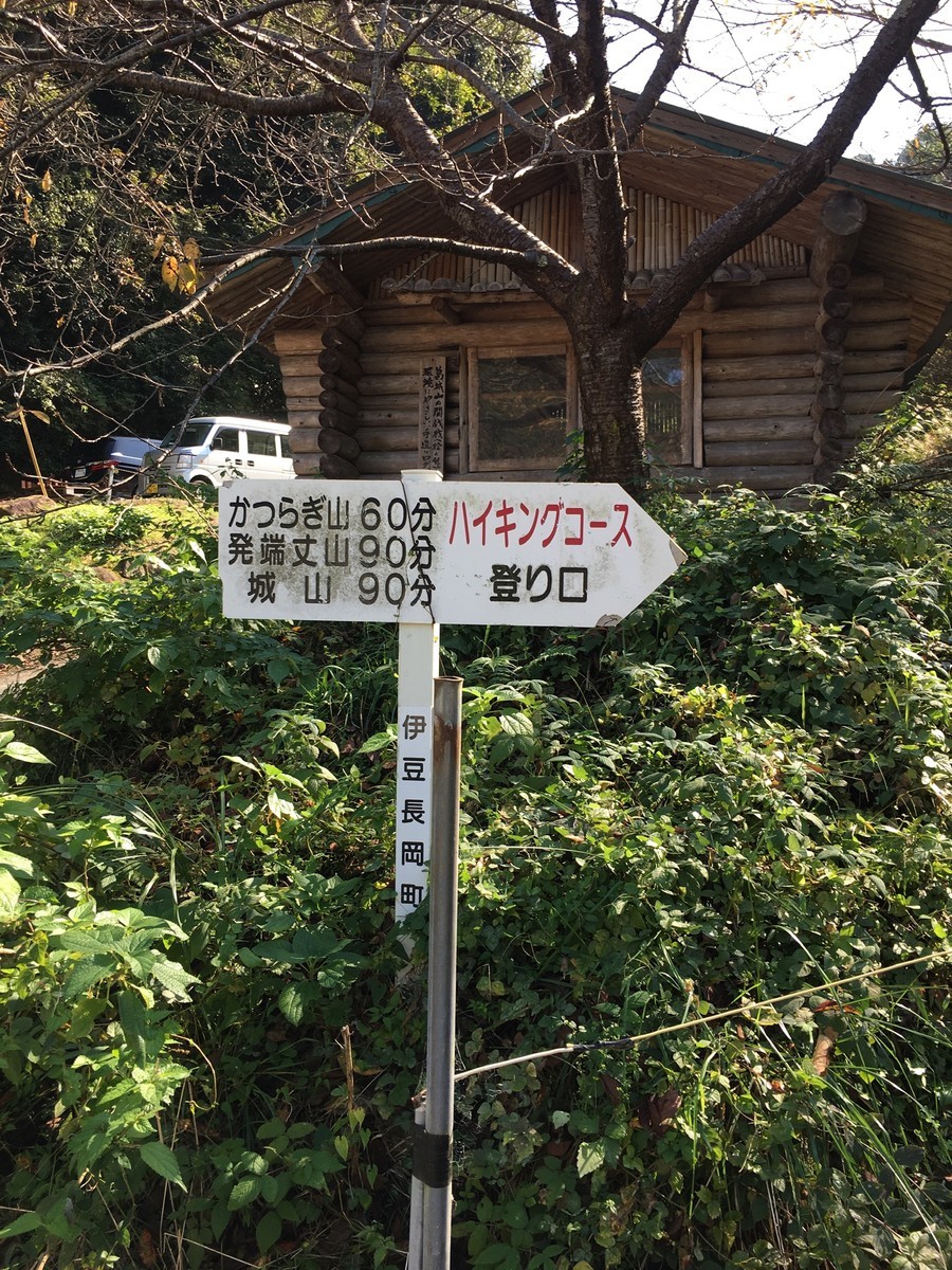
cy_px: 635
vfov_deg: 61.7
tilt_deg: -1.2
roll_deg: -0.9
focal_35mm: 29
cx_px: 476
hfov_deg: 48.2
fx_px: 1063
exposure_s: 1/261
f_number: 2.2
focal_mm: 4.15
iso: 25
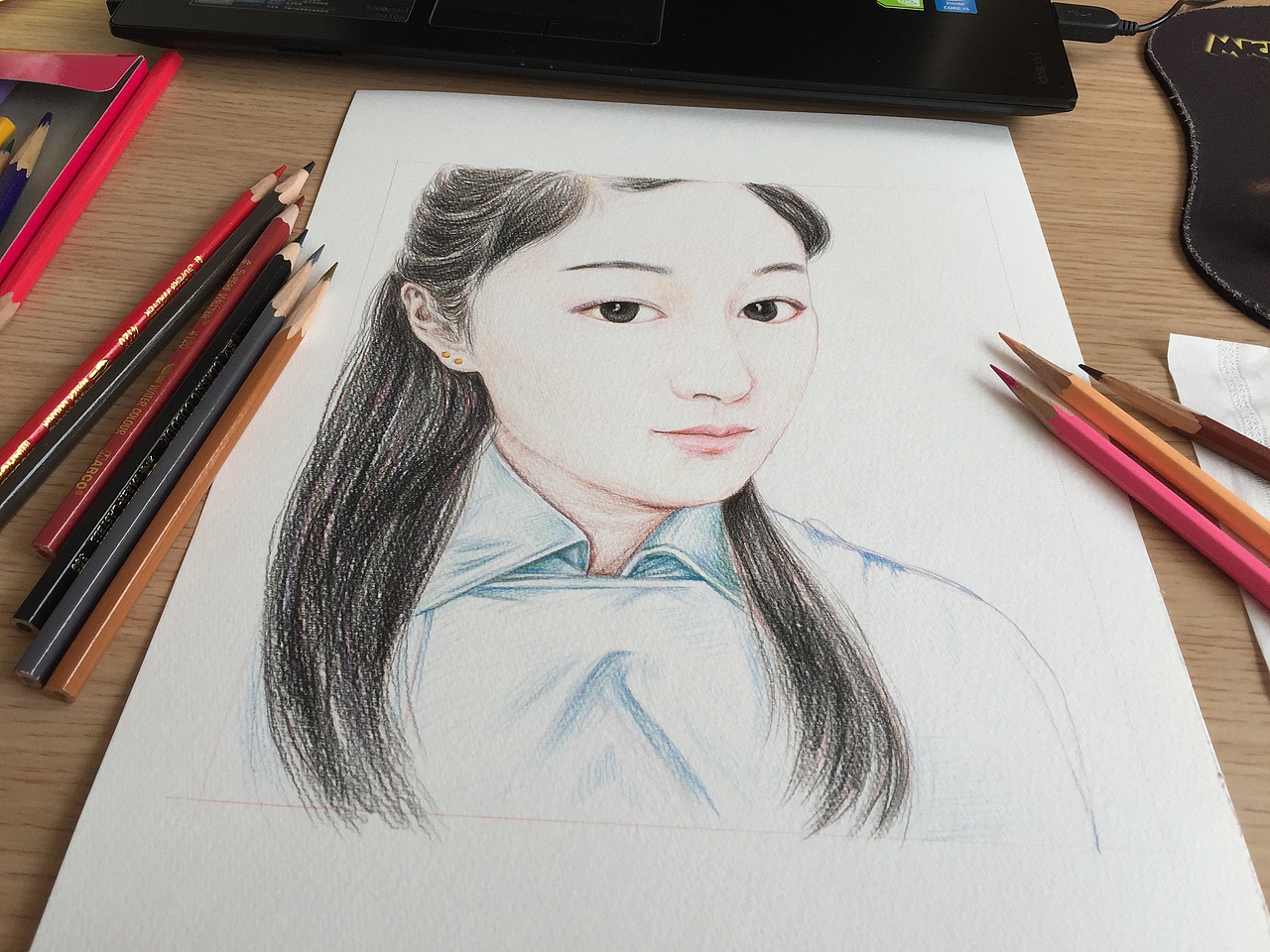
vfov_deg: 48.2
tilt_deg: -50.3
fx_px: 1064
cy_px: 476
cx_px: 635
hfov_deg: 61.7
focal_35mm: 29
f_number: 2.2
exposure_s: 1/246
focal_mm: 4.15
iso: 32
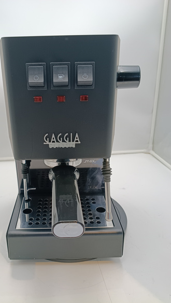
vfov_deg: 66.0
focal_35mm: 29
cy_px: 150
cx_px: 59
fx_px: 234
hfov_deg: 39.8
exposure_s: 1/132
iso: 143
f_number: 1.8
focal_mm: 4.81
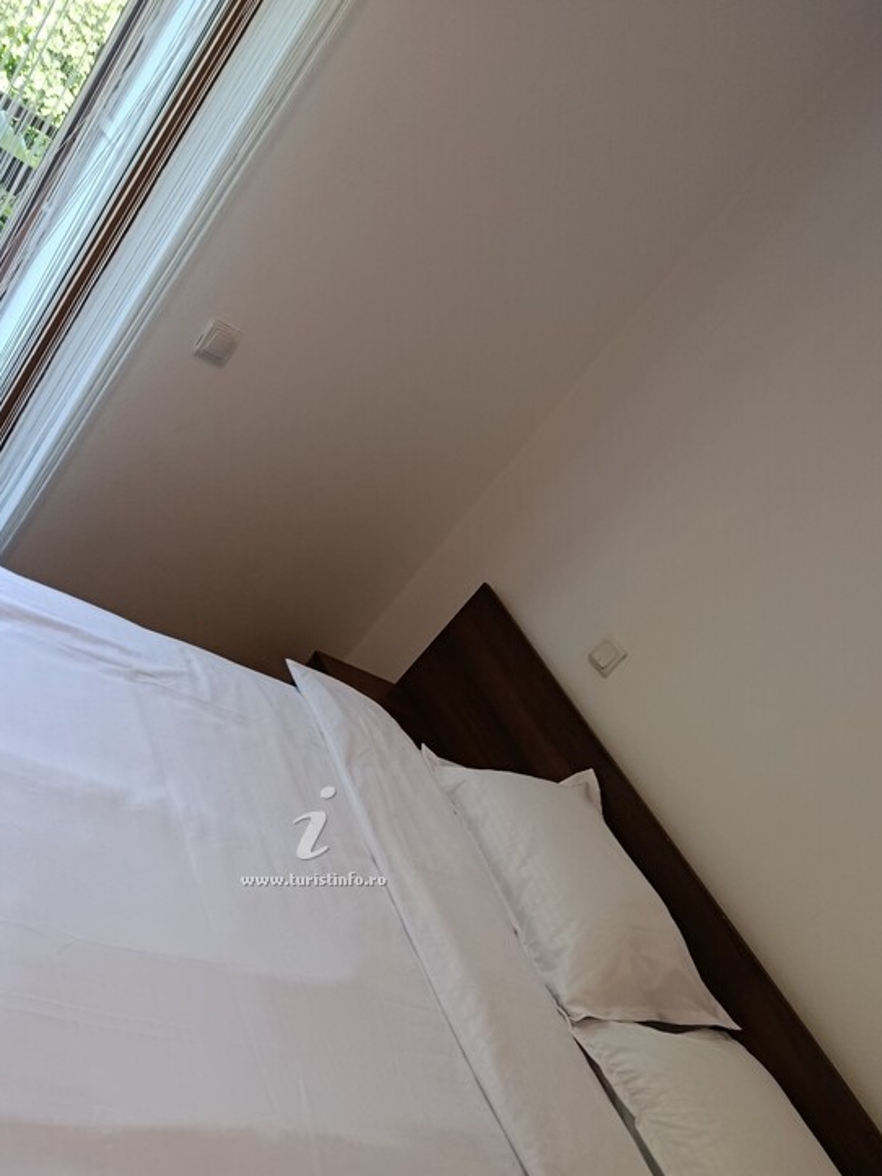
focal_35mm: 34
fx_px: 1155
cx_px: 308
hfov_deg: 41.3
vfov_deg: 52.4
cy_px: 828
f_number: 1.7
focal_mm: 5.24
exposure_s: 1/100
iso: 520
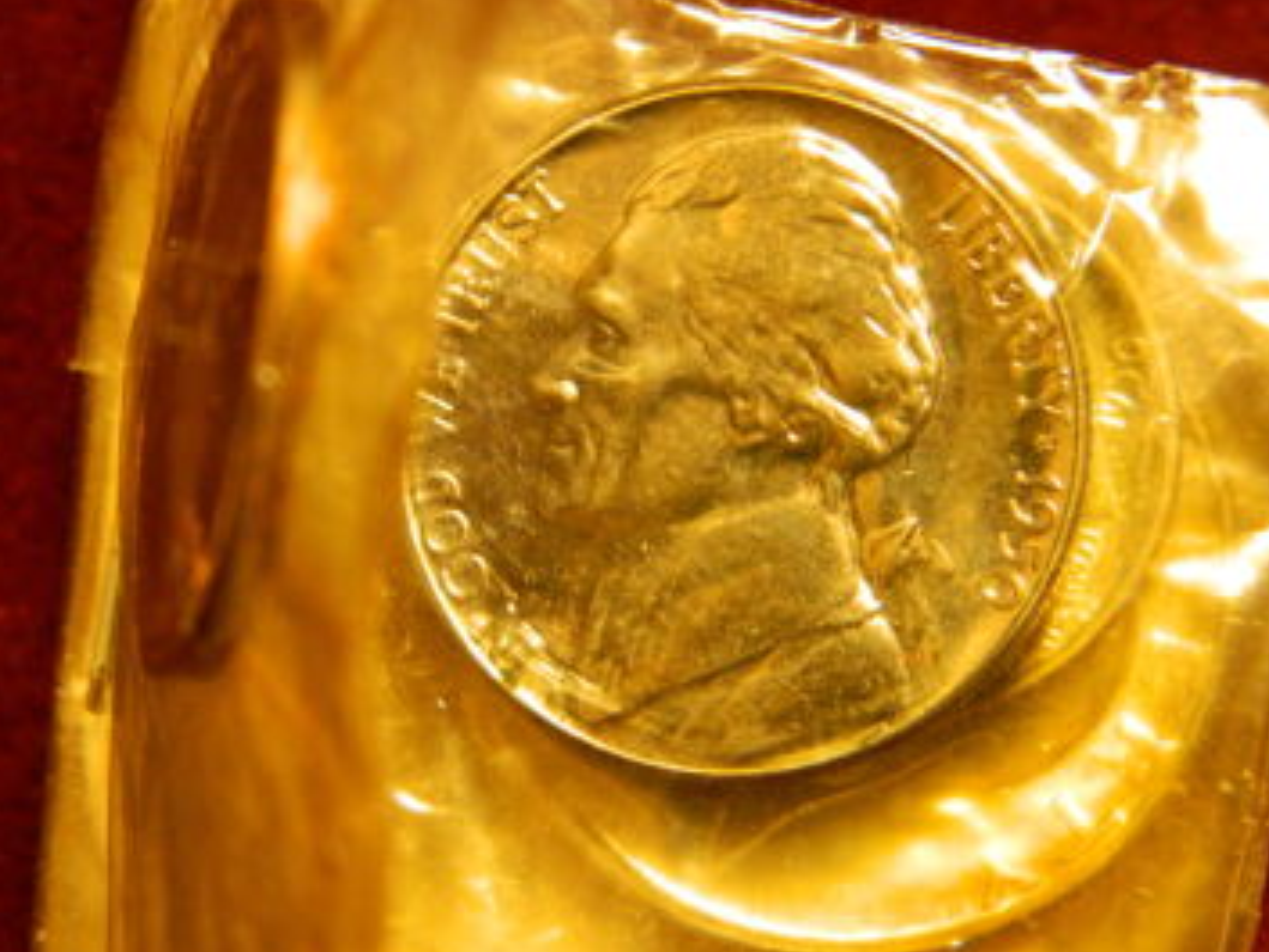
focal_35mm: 101
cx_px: 566
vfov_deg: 14.7
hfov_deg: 19.4
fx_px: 3704
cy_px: 480
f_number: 4.2
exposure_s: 1/4
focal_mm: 15.1
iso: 400
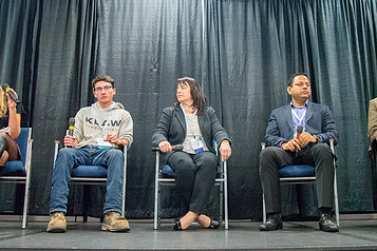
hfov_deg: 49.5
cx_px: 196
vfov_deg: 34.1
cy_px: 107
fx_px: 408
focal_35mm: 39
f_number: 3.5
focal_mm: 24
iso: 4000
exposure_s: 1/200
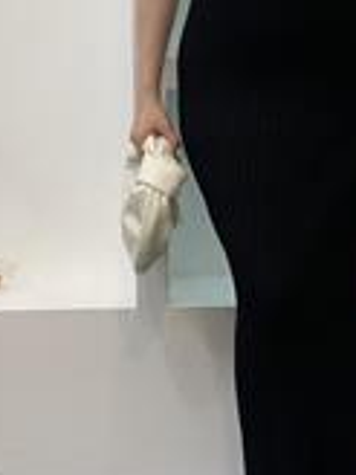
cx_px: 289
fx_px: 1796
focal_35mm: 131
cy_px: 132
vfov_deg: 15.0
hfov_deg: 11.3
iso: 100
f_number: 2
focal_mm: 6
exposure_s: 1/122
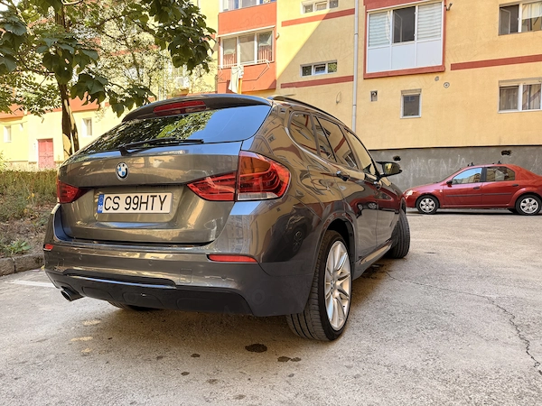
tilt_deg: -3.0
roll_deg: -0.1
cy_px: 203
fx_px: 376
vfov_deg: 56.8
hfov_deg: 71.6
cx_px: 271
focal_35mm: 24
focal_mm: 6.76
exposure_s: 1/243
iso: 125
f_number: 1.78
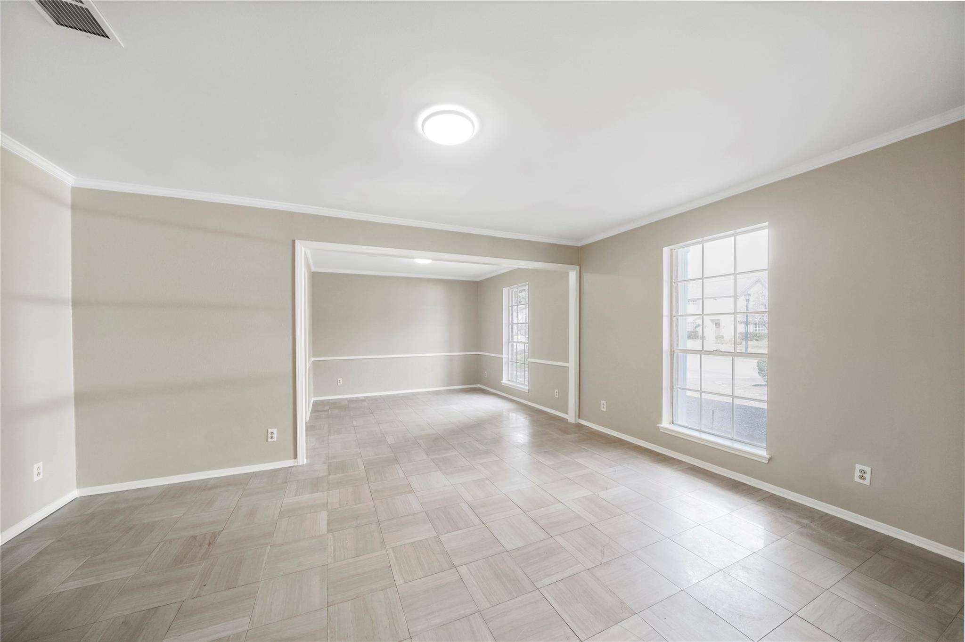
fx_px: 321
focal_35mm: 12
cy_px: 321
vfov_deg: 89.9
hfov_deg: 112.7
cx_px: 482
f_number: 8
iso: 125
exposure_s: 1/30
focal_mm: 12
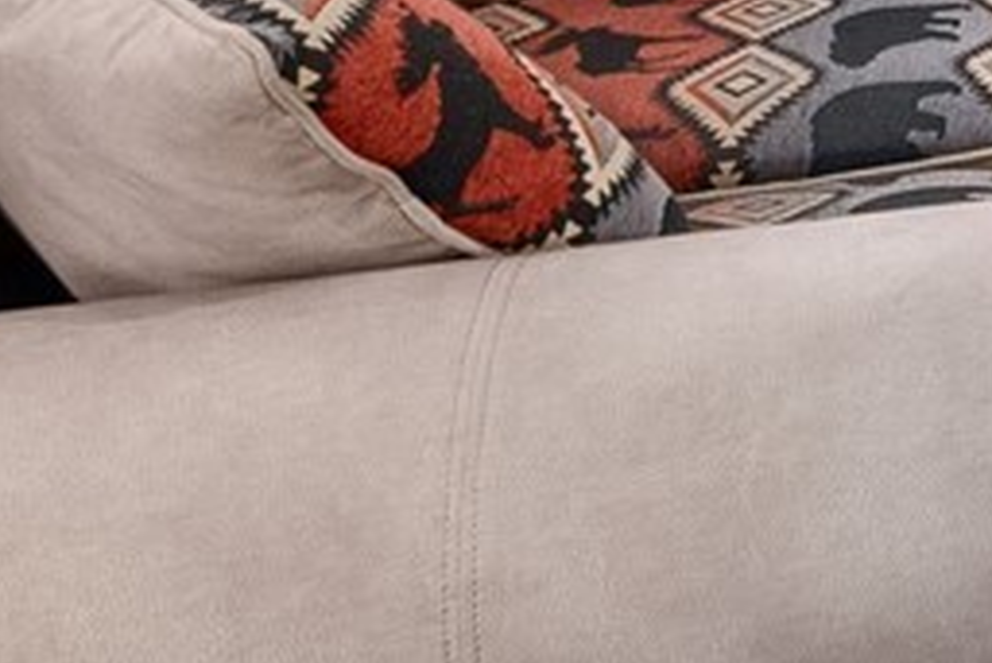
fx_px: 2922
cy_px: -915
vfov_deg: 11.0
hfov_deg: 15.0
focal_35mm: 106
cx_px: 2087
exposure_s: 1/3
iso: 500
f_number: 9
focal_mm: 16
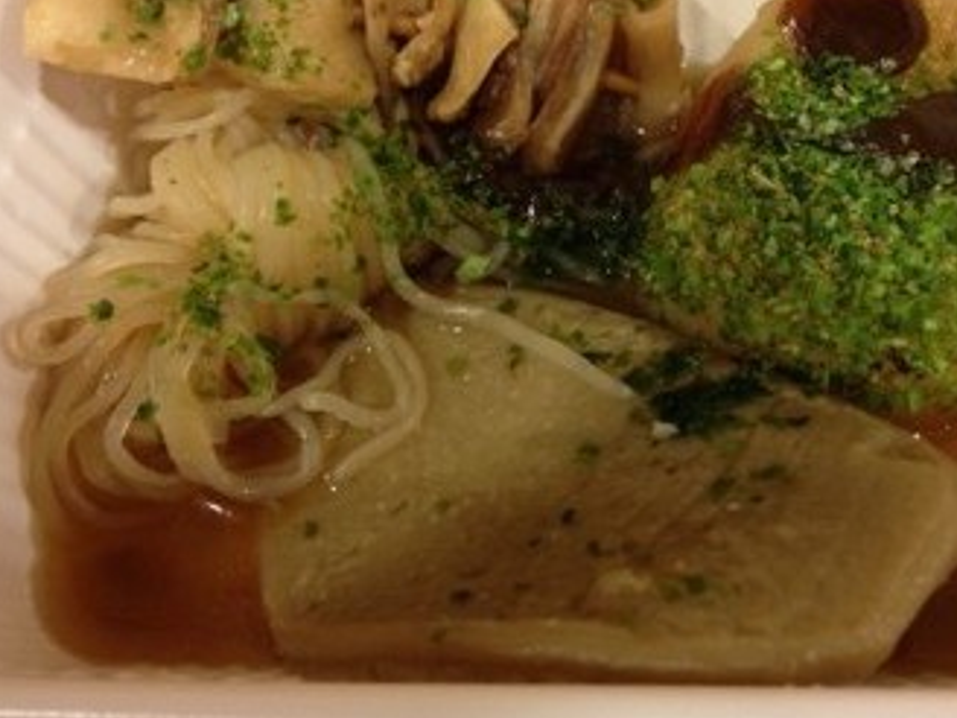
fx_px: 1327
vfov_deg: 30.2
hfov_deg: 39.4
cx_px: 589
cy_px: 280
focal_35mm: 48
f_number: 2.4
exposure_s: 1/20
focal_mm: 4.28
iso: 160
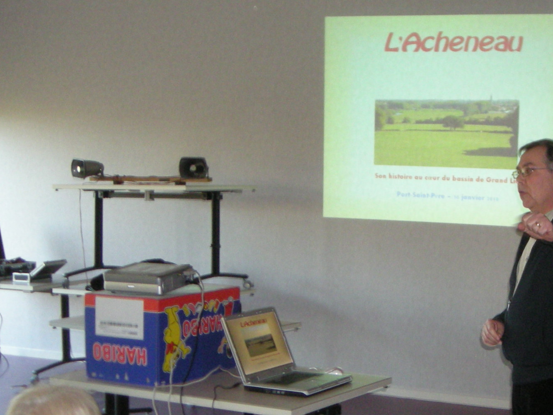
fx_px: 1087
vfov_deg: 21.5
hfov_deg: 28.1
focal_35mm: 68
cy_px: 275
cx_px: 422
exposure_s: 1/30
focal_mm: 5.7
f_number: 2.8
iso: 238
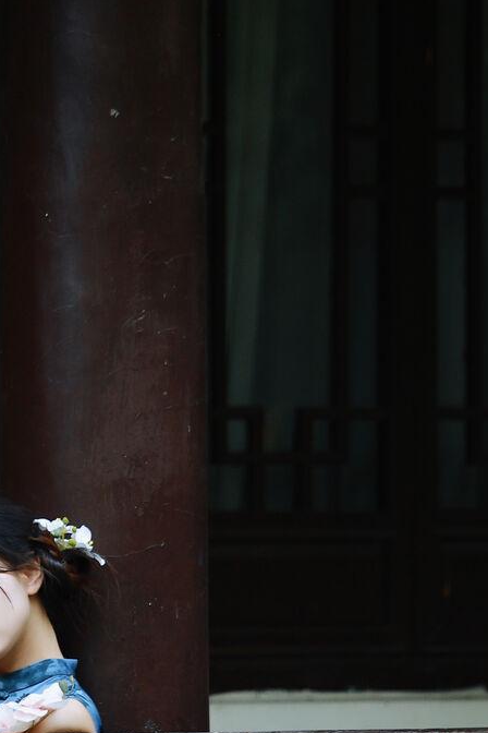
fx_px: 8275
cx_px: -152
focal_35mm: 407
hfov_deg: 3.4
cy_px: 611
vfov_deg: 5.1
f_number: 2.8
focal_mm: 153
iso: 1250
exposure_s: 1/200
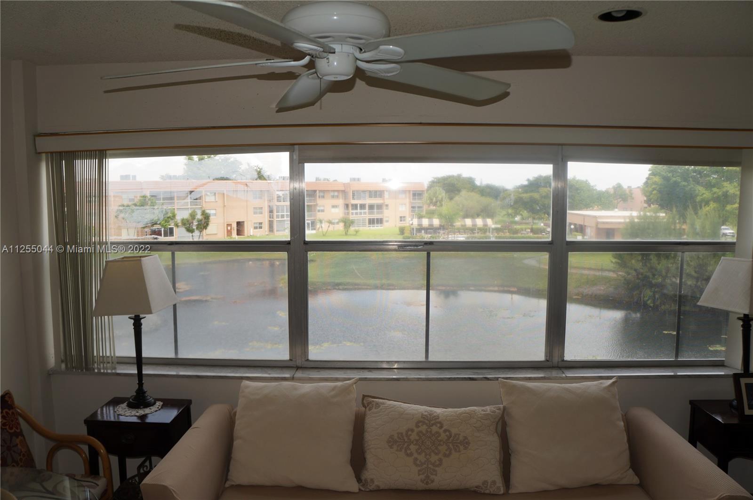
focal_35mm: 27
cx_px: 376
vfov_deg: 47.9
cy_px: 250
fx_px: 564
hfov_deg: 67.4
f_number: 6.3
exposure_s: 1/160
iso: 125
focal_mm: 18
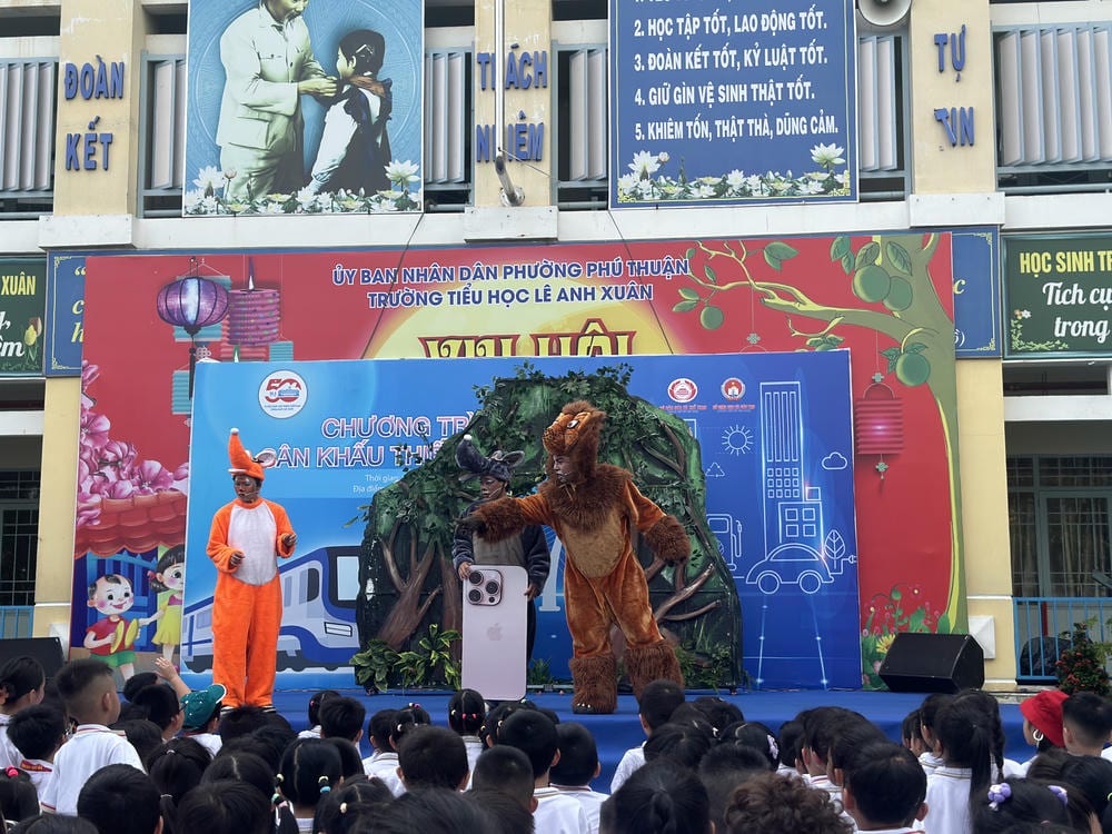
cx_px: 556
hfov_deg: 39.7
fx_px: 1542
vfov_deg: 30.3
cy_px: 417
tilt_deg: +7.4
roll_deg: +0.1
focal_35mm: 48
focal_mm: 6.86
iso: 80
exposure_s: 1/1916
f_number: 1.78
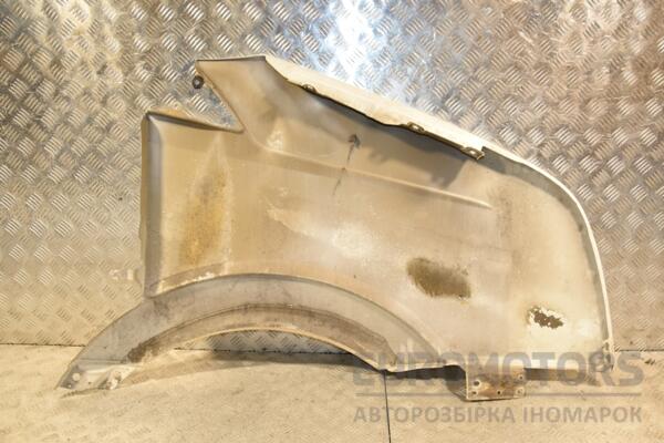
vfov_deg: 41.7
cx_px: 332
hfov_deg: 59.5
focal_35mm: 32
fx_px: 581
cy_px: 222
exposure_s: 1/200
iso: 800
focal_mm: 21
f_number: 5.6
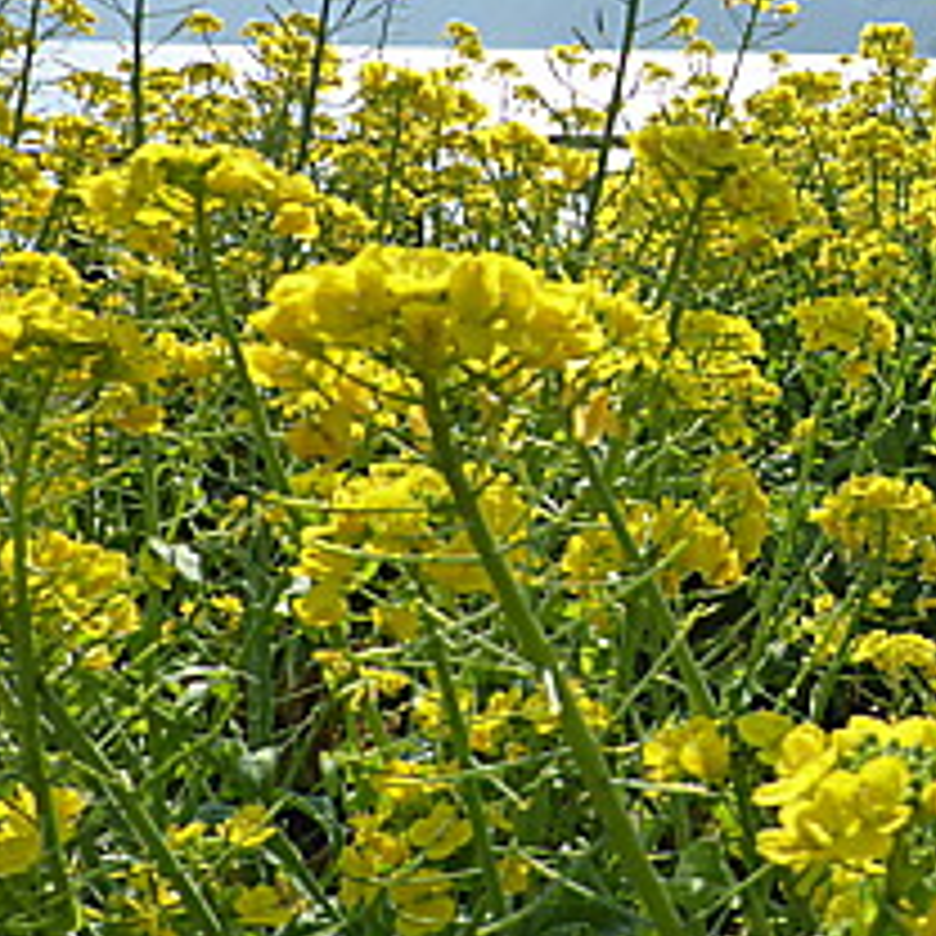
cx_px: 1004
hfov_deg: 30.3
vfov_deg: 33.0
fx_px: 1560
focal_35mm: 51
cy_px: 292
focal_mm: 4.3
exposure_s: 1/1600
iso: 160
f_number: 3.5
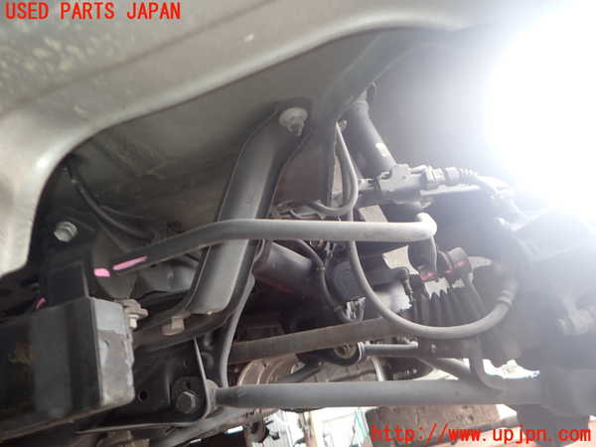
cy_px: 224
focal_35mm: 25
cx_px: 298
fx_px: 430
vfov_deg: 54.9
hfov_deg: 69.4
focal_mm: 4.5
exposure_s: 1/60
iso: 125
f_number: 2
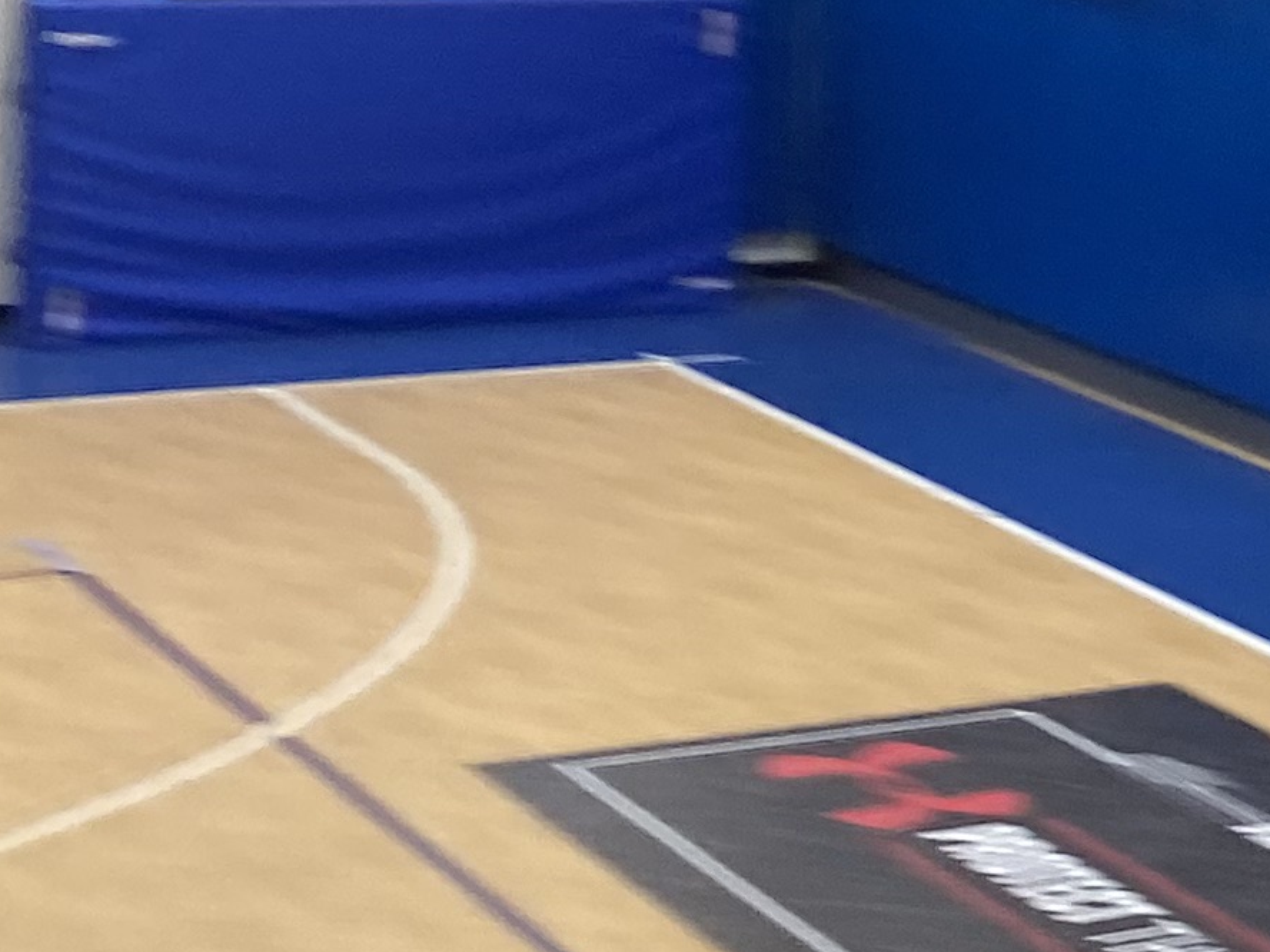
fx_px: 4329
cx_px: 2536
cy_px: -81
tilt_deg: -6.5
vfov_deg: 12.4
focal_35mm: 118
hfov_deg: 14.1
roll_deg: -3.9
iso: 64
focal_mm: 4.25
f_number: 1.8
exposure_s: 1/60
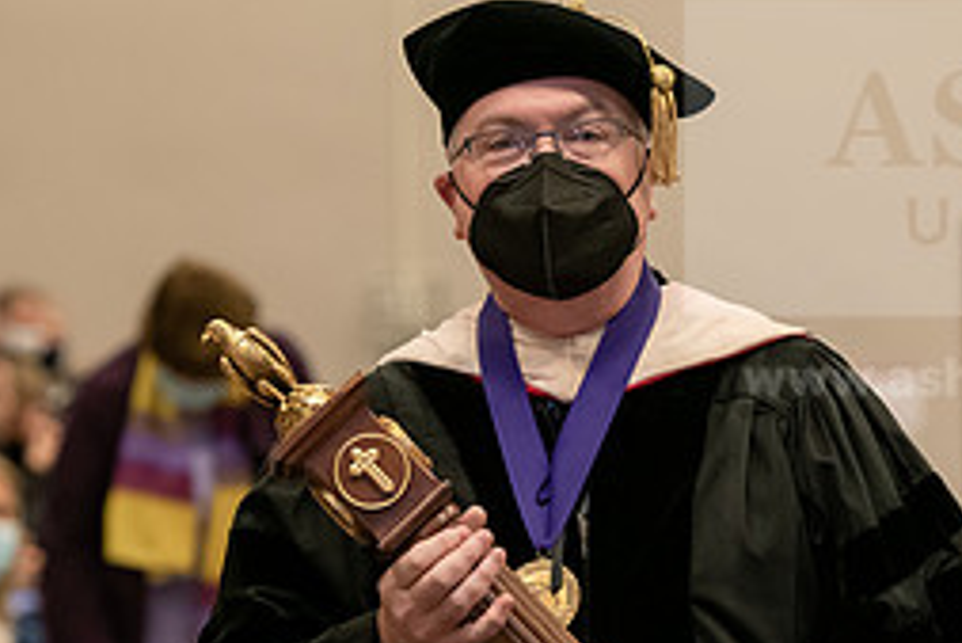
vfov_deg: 4.4
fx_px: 8288
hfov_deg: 6.6
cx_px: 570
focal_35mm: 310
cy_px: 458
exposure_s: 1/200
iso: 1600
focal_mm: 135
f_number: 4.5
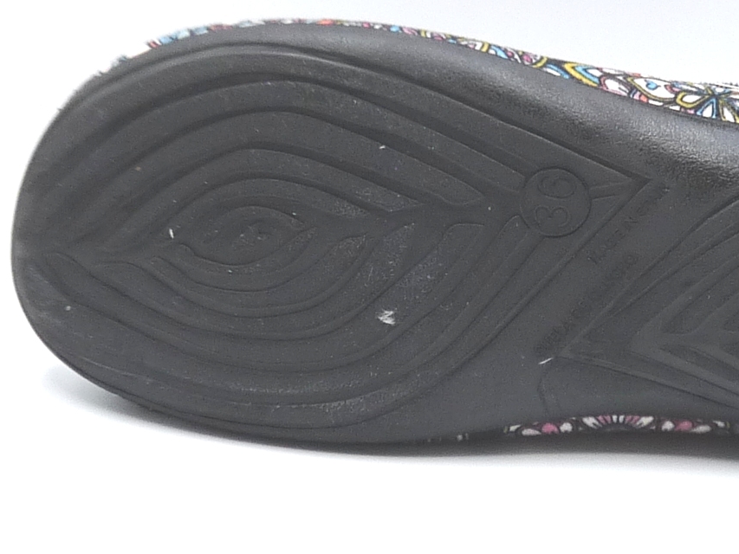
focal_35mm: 90
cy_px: 254
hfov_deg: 21.5
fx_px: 1922
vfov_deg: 16.4
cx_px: 580
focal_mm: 4.8
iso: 100
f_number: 4
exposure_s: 1/160
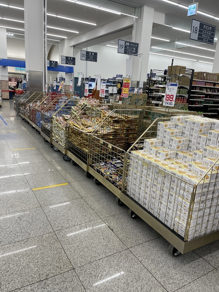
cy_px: 146
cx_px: 110
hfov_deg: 53.1
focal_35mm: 26
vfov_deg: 67.3
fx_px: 219
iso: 40
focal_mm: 4.2
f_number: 1.6
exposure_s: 1/100
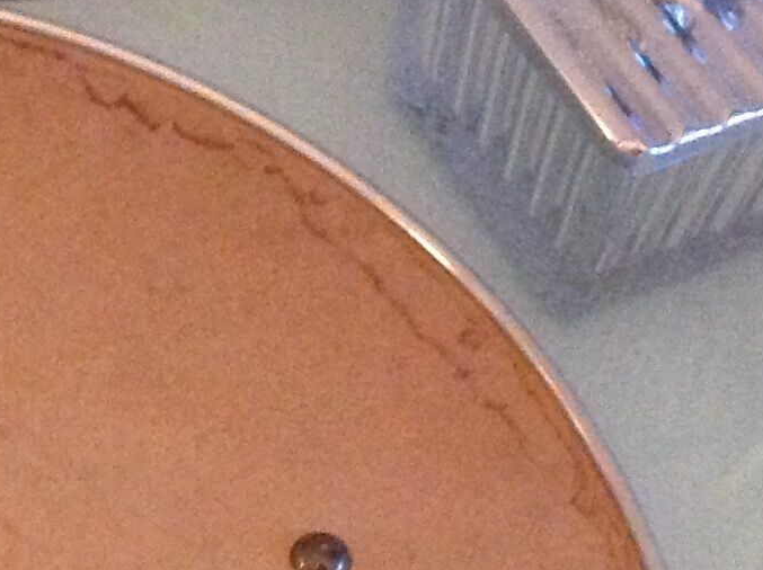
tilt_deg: -61.2
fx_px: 2950
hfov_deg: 14.1
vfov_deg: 10.8
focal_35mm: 134
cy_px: 742
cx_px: -248
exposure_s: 1/17
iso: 640
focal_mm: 4.28
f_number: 2.4
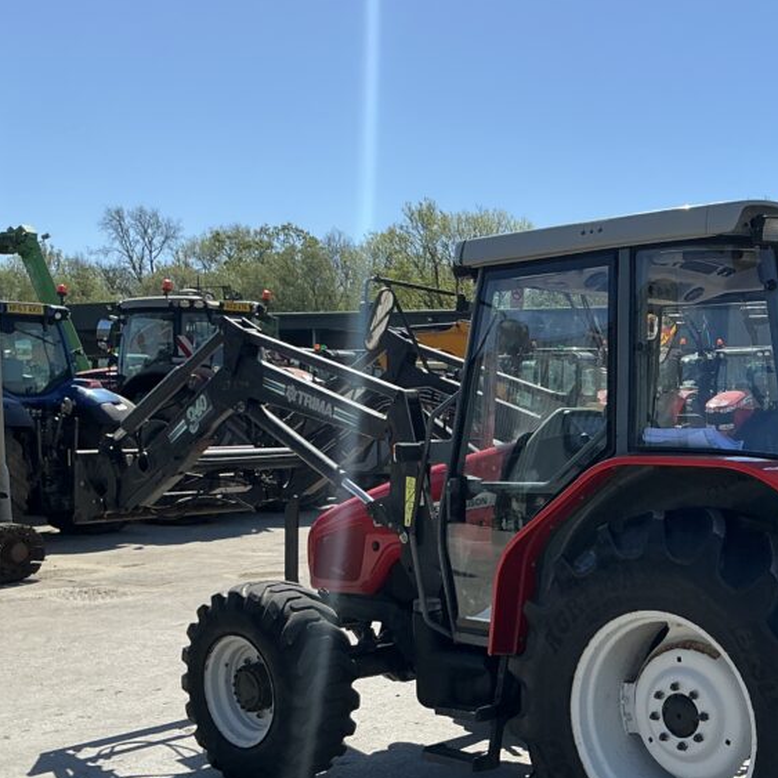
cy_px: 521
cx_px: 661
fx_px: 1144
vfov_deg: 37.1
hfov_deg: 35.9
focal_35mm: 45
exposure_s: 1/1730
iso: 25
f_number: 1.8
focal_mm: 3
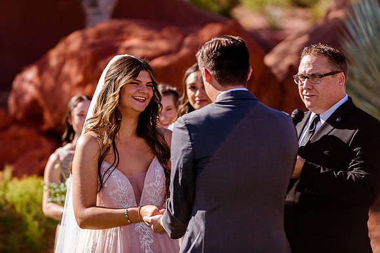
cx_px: 161
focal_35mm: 219
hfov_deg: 9.4
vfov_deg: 6.3
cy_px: 107
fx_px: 2314
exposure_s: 1/800
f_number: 3.5
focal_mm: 190
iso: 200
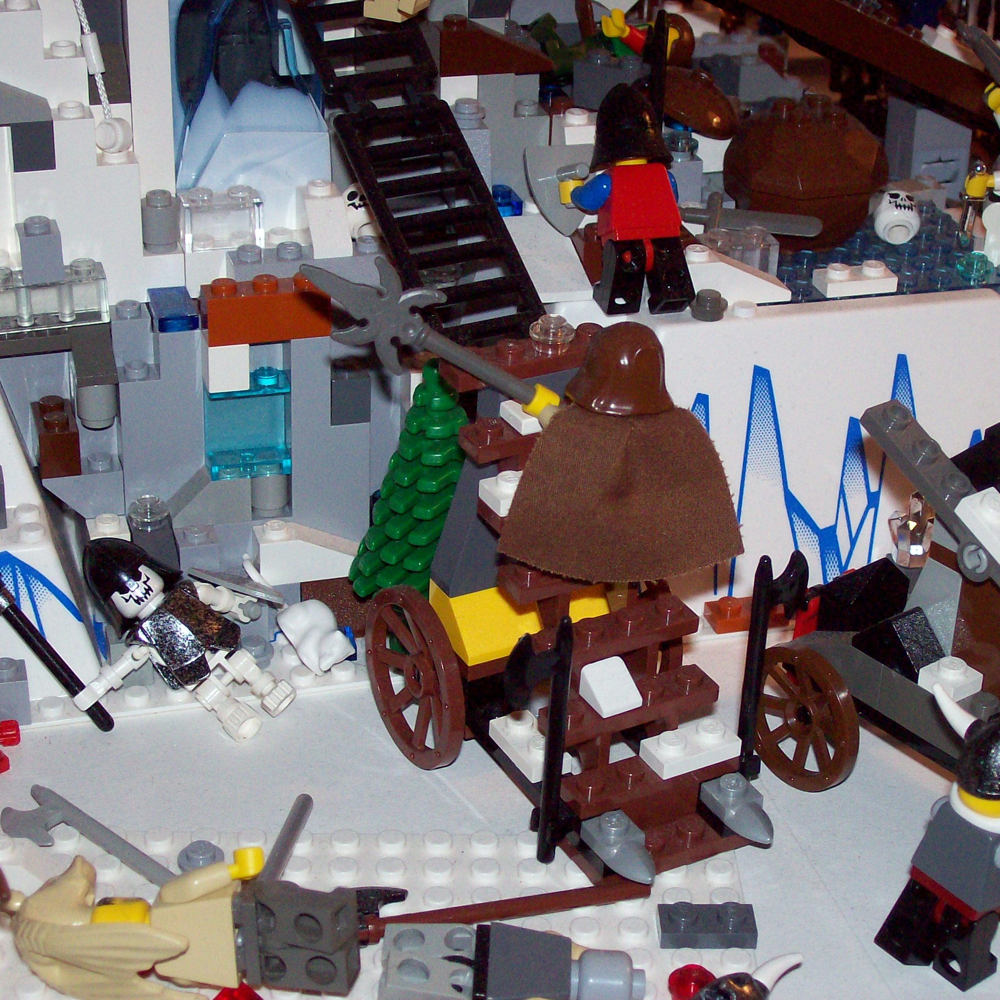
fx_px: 2190
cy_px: 505
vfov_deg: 25.7
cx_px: 522
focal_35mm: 67
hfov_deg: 25.7
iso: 140
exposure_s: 1/83.6
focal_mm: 9.4
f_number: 3.4
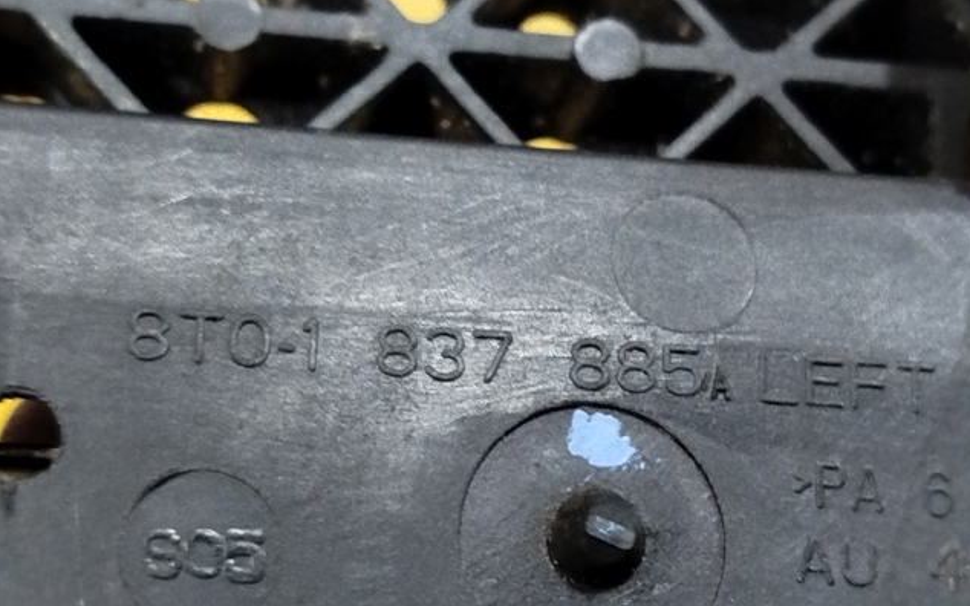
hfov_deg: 26.8
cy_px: 289
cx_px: 487
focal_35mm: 77
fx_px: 2035
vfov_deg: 16.9
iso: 1000
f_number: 1.7
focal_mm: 5.31
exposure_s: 1/17
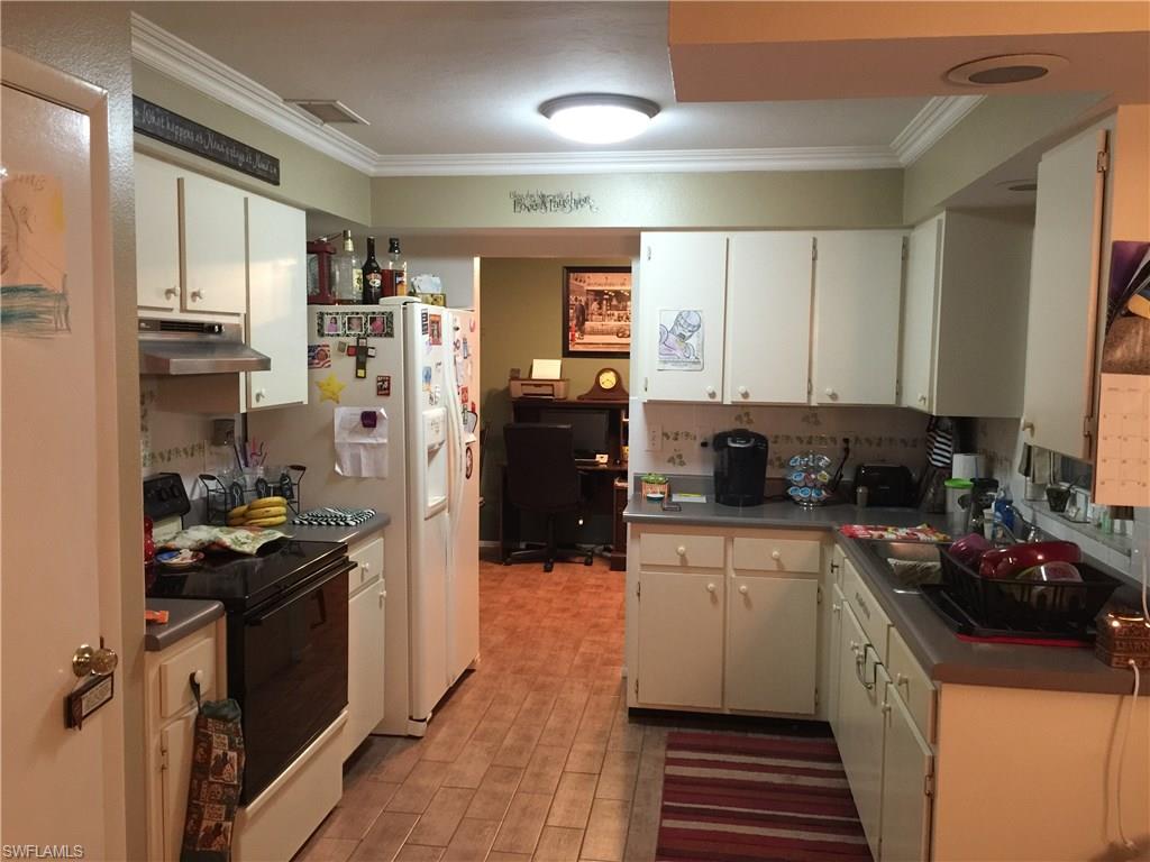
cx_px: 575
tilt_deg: -5.0
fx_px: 963
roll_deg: -0.7
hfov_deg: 61.7
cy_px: 431
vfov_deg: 48.2
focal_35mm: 29
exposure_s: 1/10
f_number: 2.2
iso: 125
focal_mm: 4.15
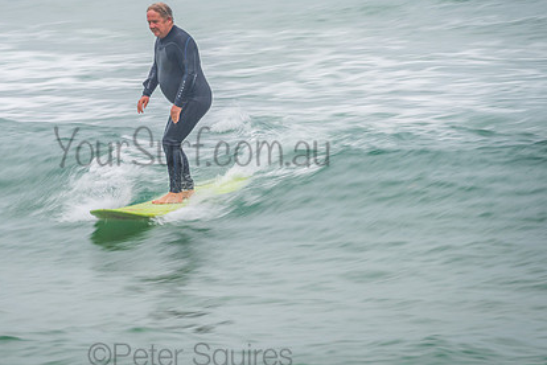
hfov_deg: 2.9
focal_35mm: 701
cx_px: 190
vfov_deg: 2.0
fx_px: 10650
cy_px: 136
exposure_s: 1/20
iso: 64
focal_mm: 500
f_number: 10
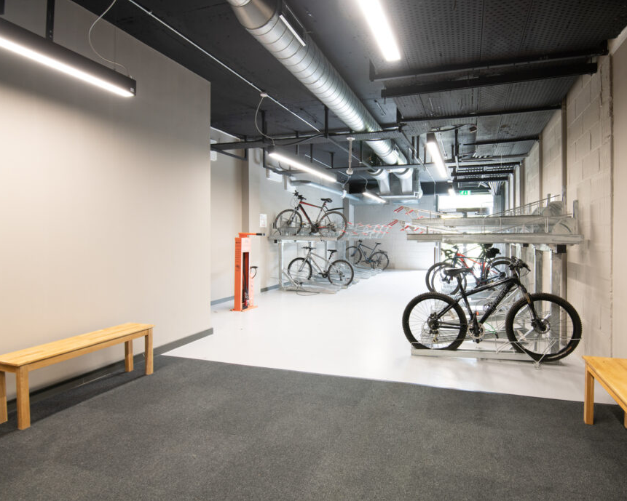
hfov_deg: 88.5
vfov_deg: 77.0
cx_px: 375
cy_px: 251
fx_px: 316
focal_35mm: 17
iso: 200
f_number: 8
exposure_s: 1/2.5
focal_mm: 15
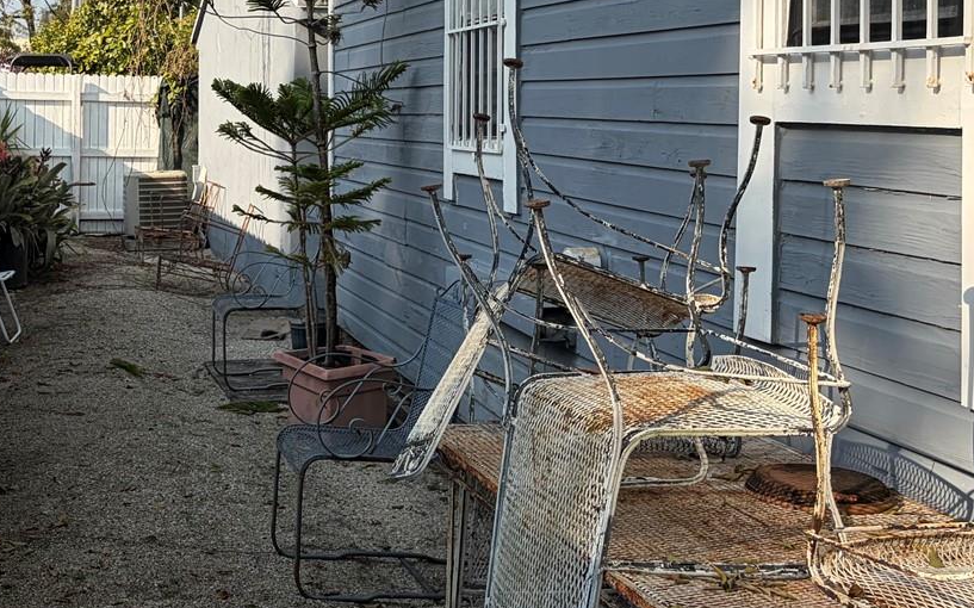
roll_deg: -0.3
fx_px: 1433
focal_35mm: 54
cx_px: 211
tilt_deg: +1.1
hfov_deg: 36.4
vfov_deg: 23.5
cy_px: 100
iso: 50
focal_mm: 5.96
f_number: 1.6
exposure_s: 1/2012
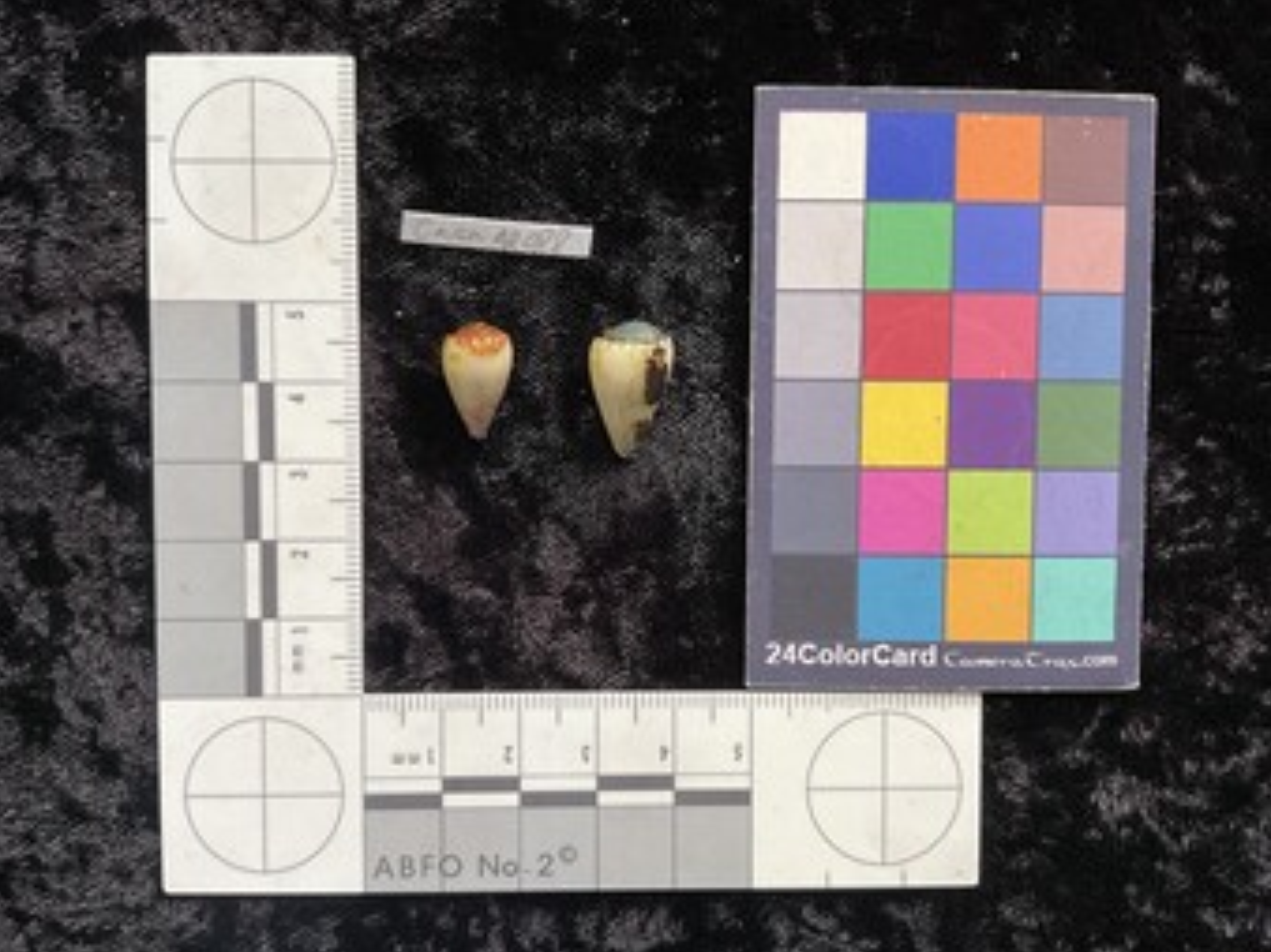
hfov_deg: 60.0
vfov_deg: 46.8
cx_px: 622
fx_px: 1101
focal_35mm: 30
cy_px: 489
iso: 100
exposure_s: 1/60
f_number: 1.8
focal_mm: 3
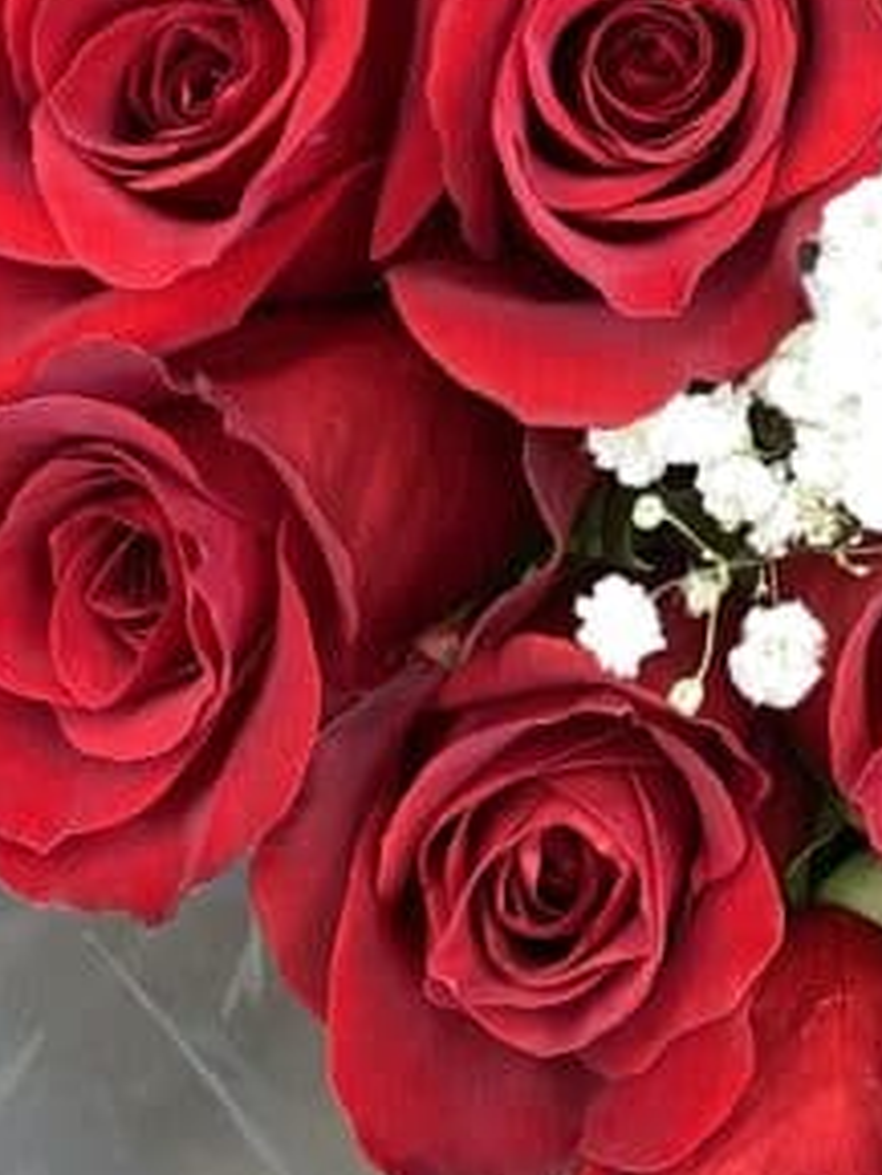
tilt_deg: -63.8
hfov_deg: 14.7
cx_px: 1414
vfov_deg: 18.1
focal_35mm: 92
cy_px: -748
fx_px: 3123
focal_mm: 4.25
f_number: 1.8
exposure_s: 1/90
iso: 125
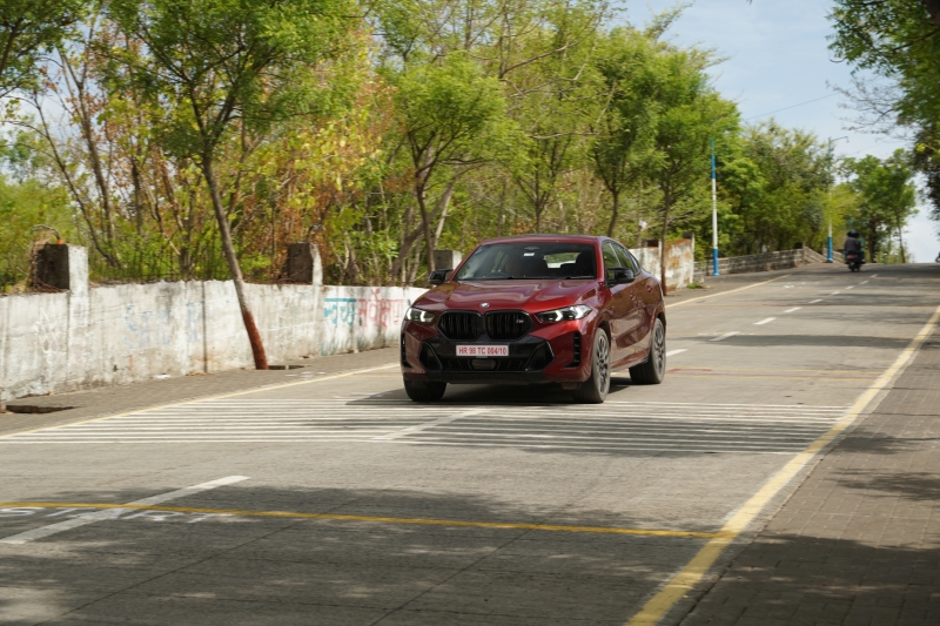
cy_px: 313
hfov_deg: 27.0
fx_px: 1958
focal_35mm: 75
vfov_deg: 18.2
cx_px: 470
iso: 100
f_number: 9
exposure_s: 1/80
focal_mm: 75
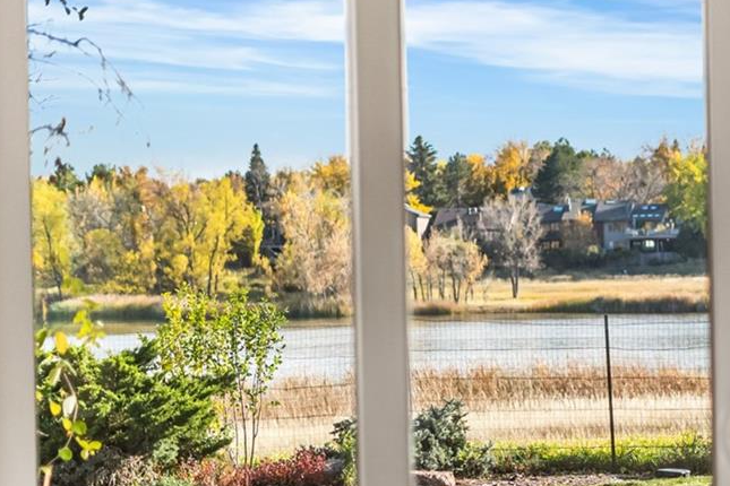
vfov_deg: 11.0
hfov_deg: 16.2
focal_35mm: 124
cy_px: 353
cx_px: 731
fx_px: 2514
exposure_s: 1/320
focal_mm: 50
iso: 400
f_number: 1.8
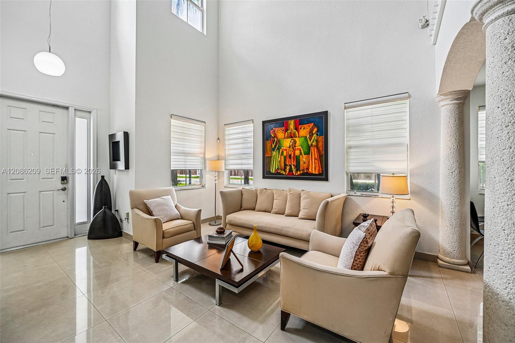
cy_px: 172
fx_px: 200
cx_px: 258
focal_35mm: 14
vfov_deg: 81.2
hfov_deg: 104.3
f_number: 4
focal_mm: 14
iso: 100
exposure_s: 1/40
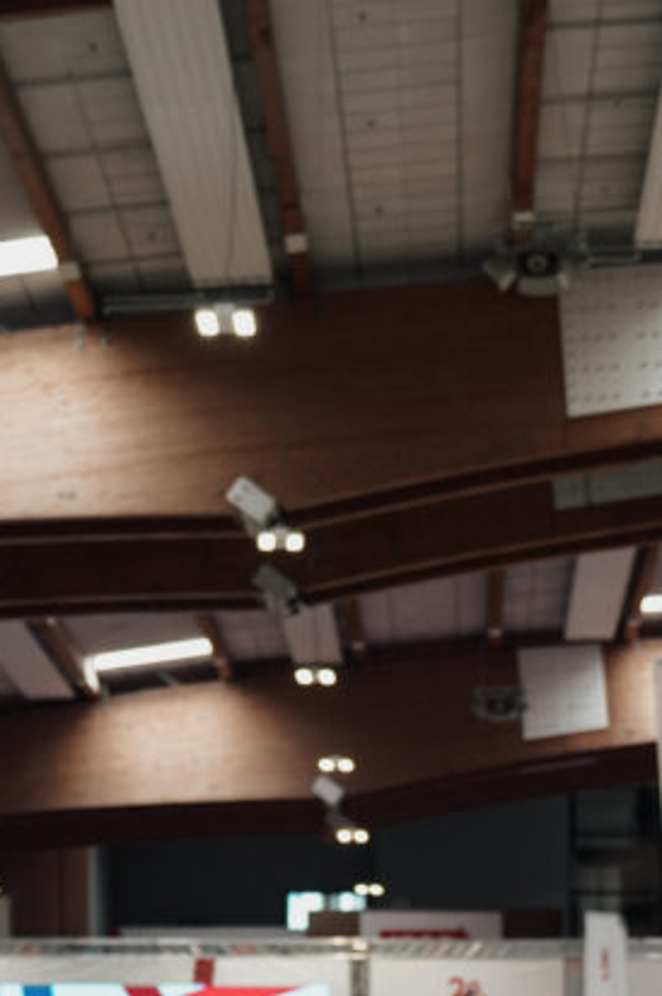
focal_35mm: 119
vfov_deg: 16.5
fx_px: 3288
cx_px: 436
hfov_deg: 11.5
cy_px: 1189
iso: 640
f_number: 2.8
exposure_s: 1/80
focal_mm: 35
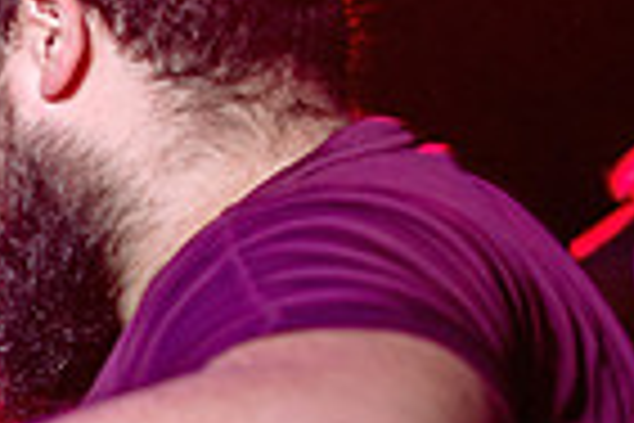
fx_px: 3487
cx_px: -526
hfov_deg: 9.8
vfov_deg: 6.9
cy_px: 421
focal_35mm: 198
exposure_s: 1/60
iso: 1000
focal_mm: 48
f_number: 3.2
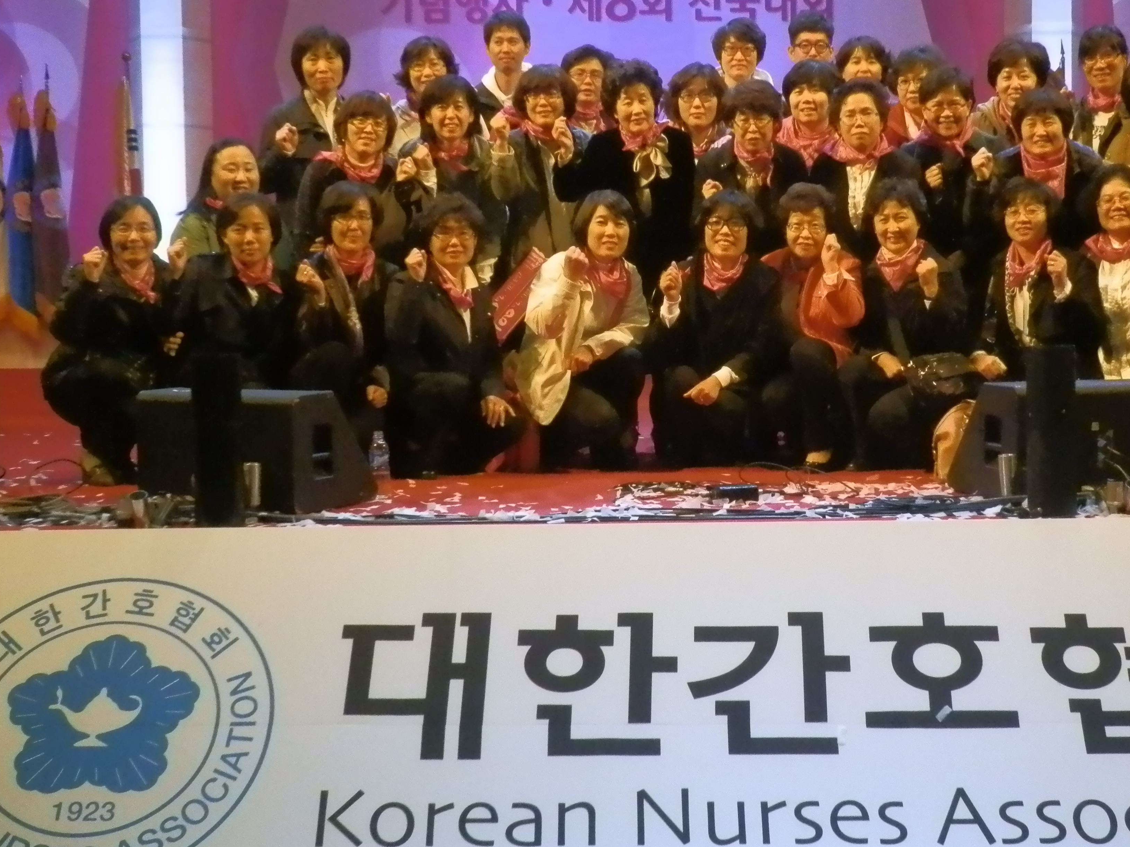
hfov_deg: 34.8
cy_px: 372
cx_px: 669
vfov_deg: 26.5
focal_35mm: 55
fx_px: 1796
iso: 1000
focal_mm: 7.6
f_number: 3.6
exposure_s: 1/500
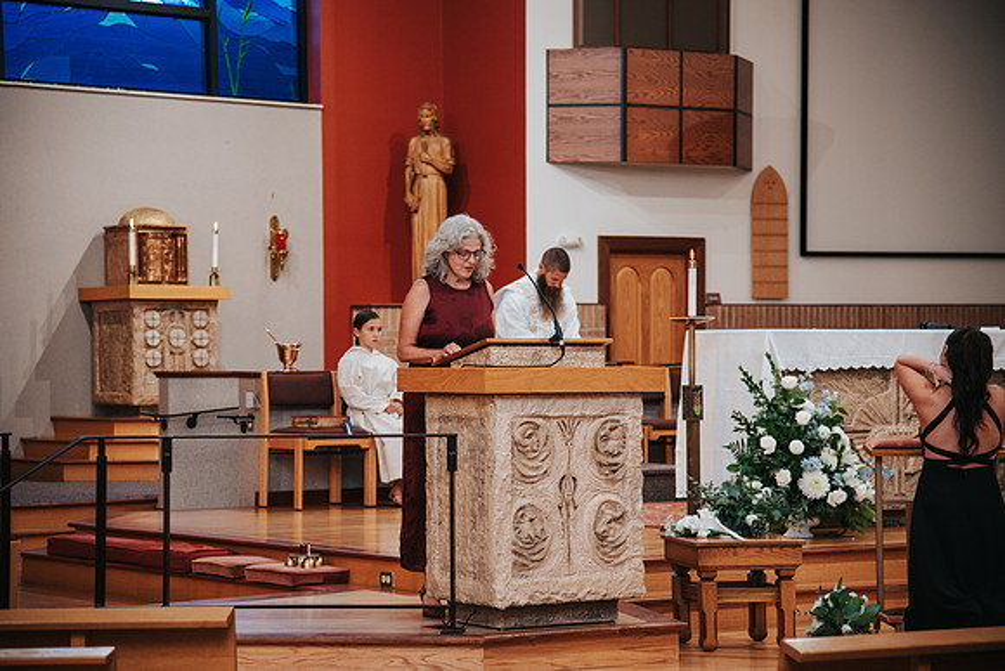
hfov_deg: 21.1
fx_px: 2696
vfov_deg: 14.2
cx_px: 502
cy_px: 336
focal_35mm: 97
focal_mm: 95
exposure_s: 1/200
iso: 1000
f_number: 4
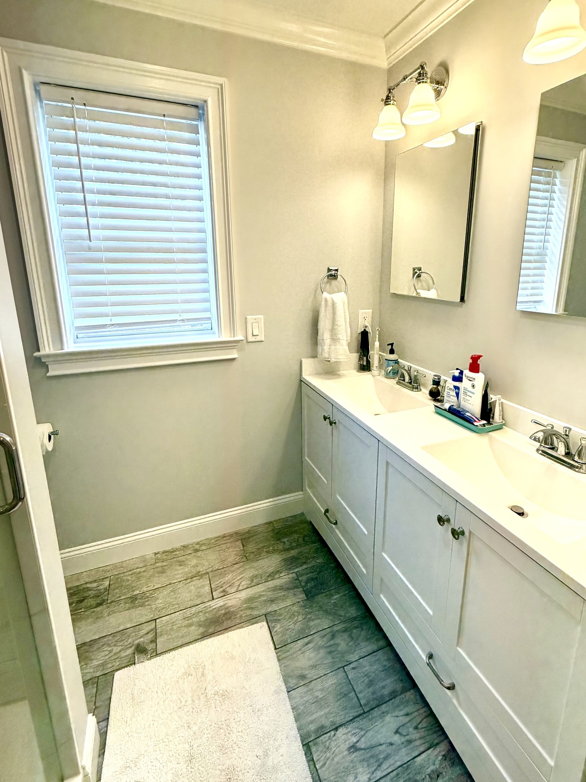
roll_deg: +0.1
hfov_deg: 74.6
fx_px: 384
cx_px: 314
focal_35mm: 17
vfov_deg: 90.7
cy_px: 352
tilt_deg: -13.1
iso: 80
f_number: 2.2
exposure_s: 1/120
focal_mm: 2.22
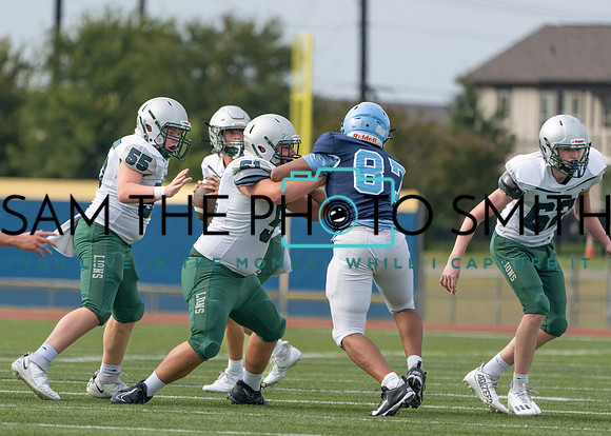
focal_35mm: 471
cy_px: 241
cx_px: 246
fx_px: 8168
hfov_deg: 4.3
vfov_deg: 3.1
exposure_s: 1/1250
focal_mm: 400
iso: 320
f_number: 5.6
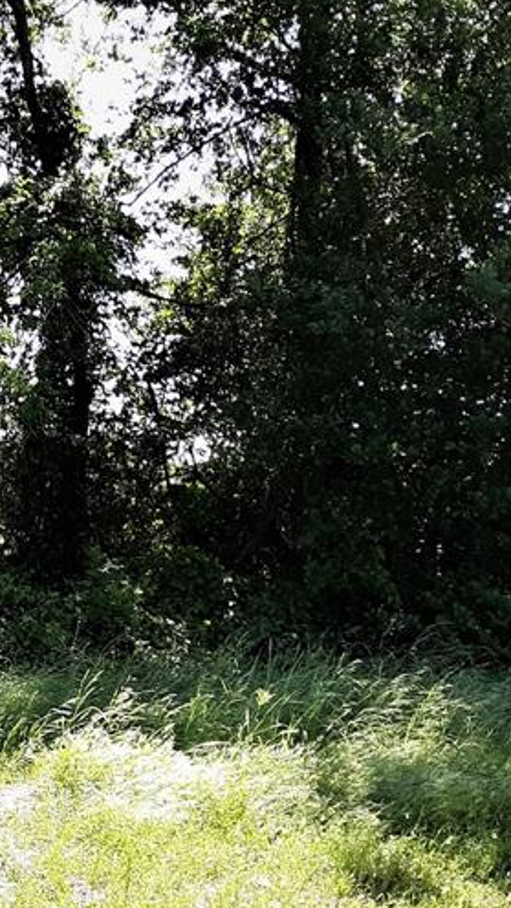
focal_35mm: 63
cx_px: -364
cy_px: 692
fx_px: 1518
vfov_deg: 32.6
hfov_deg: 16.5
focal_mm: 3.7
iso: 40
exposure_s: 1/270
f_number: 1.7
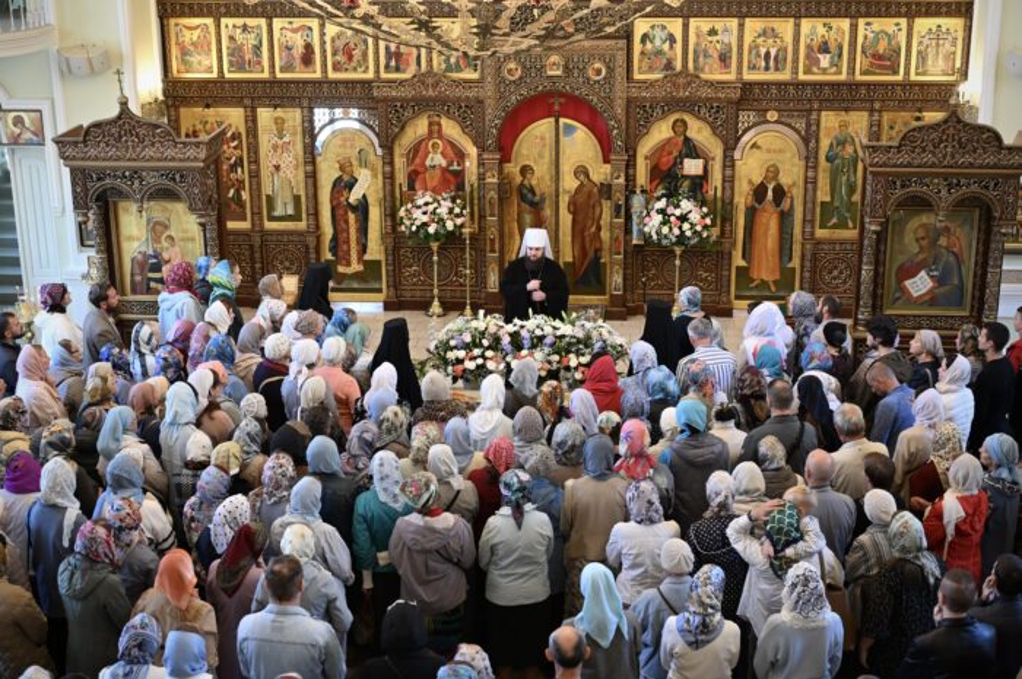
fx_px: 1418
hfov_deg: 39.6
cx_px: 511
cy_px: 340
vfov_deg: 26.9
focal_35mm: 50
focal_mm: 50
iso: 3200
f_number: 4
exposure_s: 1/125
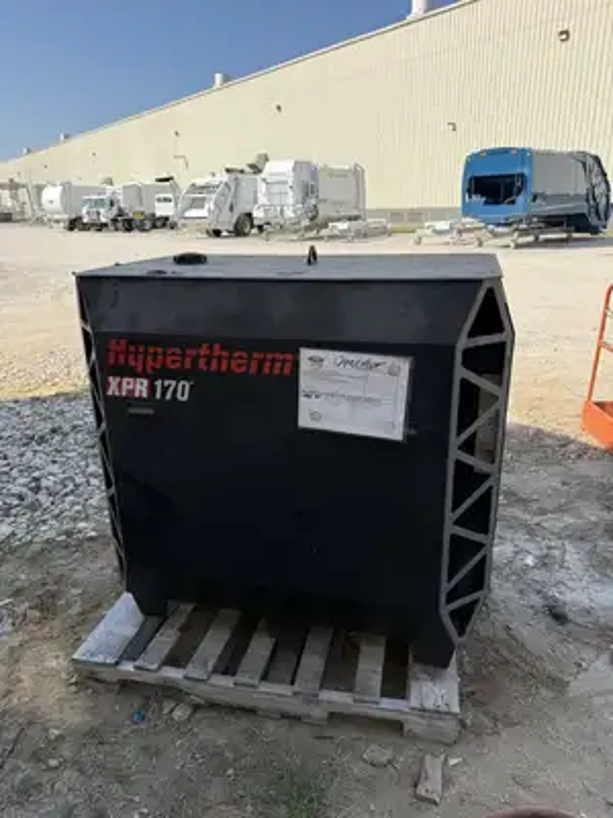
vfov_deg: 71.6
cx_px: 306
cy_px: 409
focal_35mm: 24
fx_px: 567
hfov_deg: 56.8
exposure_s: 1/3145
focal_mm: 6.8
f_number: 1.8
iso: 80
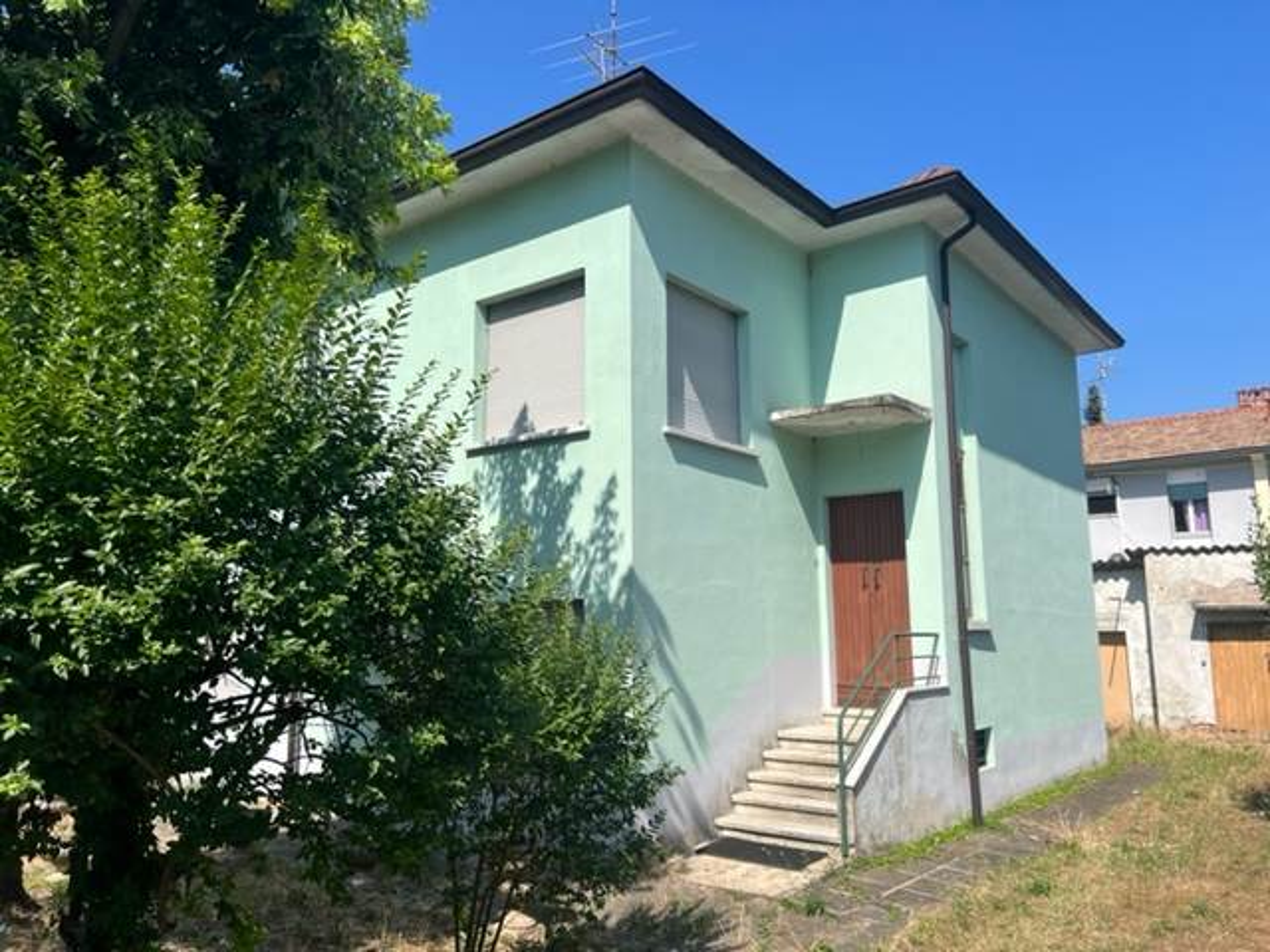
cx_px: 635
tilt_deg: +8.7
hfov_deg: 67.3
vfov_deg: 53.1
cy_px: 476
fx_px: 954
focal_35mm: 26
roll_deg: +1.1
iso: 50
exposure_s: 1/5076
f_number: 1.5
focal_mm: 5.7
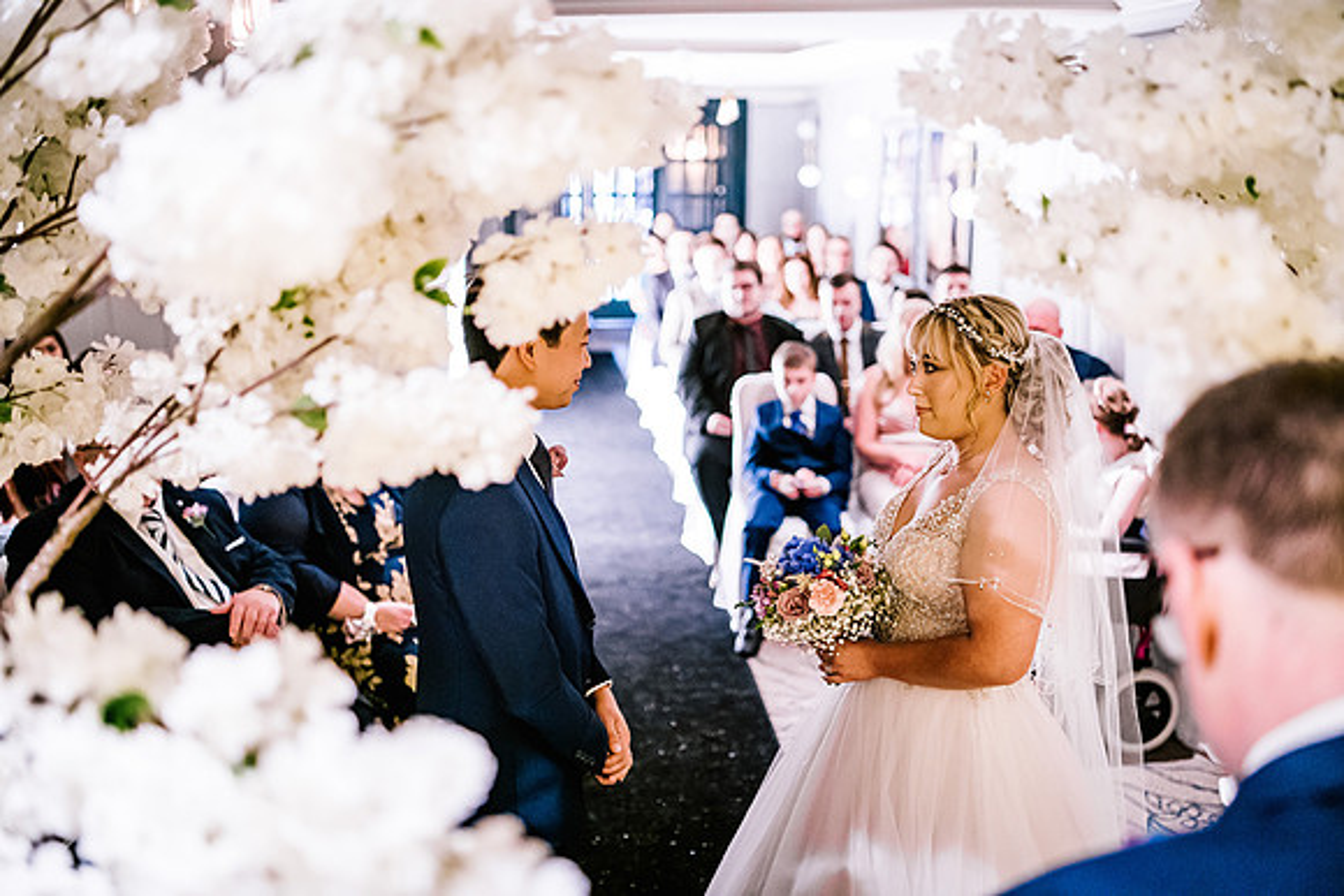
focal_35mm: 35
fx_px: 1307
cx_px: 672
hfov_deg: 54.4
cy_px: 448
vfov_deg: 37.9
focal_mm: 35
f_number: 1.4
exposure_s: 1/250
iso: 2500
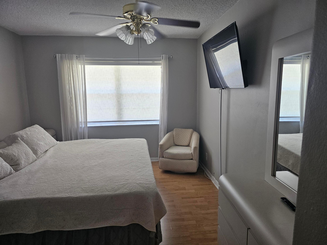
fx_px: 217
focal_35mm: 23
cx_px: 164
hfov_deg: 73.9
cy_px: 122
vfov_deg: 58.9
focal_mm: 6.3
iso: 250
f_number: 1.7
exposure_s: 1/120
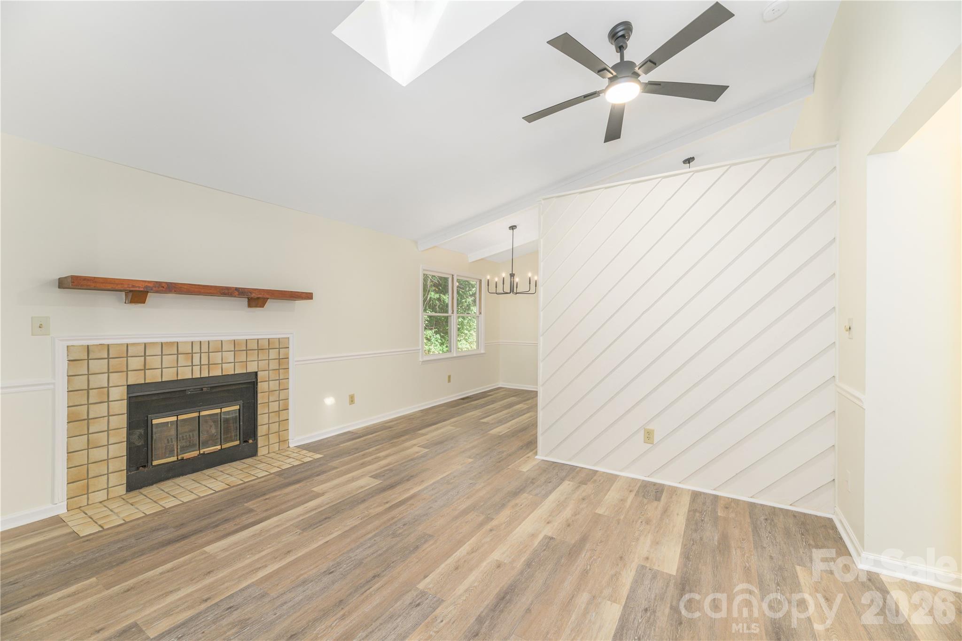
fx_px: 374
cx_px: 481
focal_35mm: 14
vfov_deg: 81.2
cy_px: 320
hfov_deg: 104.3
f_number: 8
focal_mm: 14
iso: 320
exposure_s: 1/6
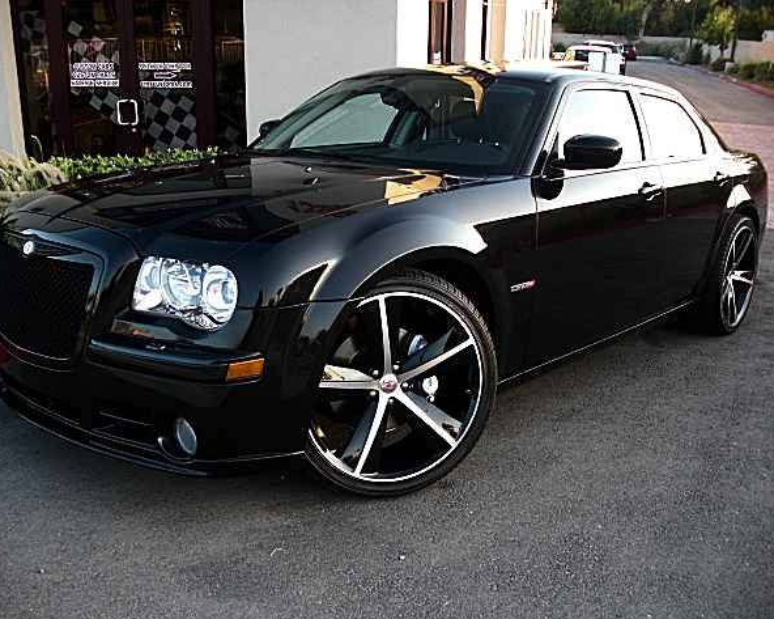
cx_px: 363
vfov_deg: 39.1
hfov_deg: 47.9
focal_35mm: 38
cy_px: 313
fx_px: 870
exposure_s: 1/80
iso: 100
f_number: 2.8
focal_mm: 6.3
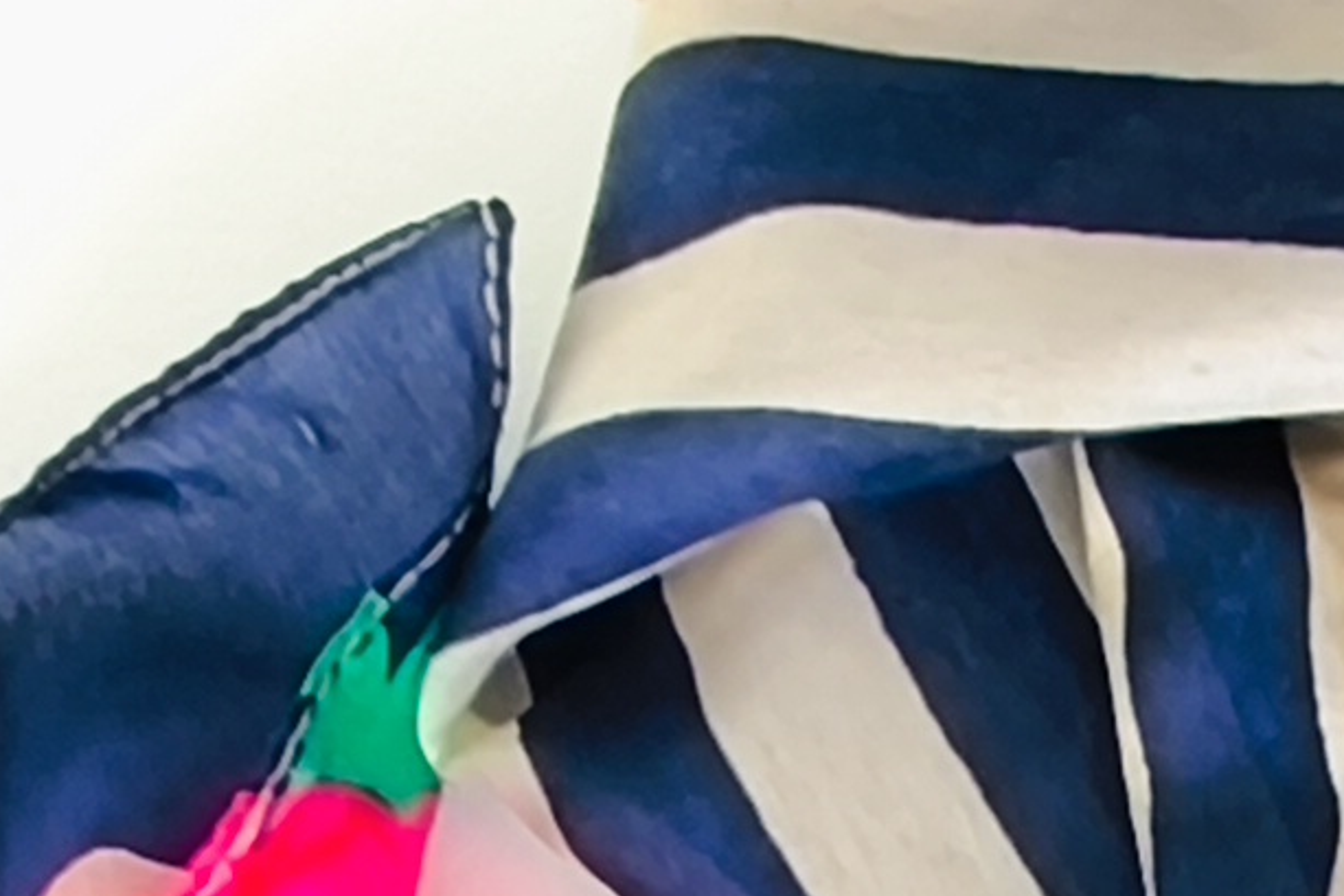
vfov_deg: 9.1
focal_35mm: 128
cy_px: 2454
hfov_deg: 15.5
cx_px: 1587
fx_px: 4779
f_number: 2.2
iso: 50
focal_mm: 1.65
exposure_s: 1/50
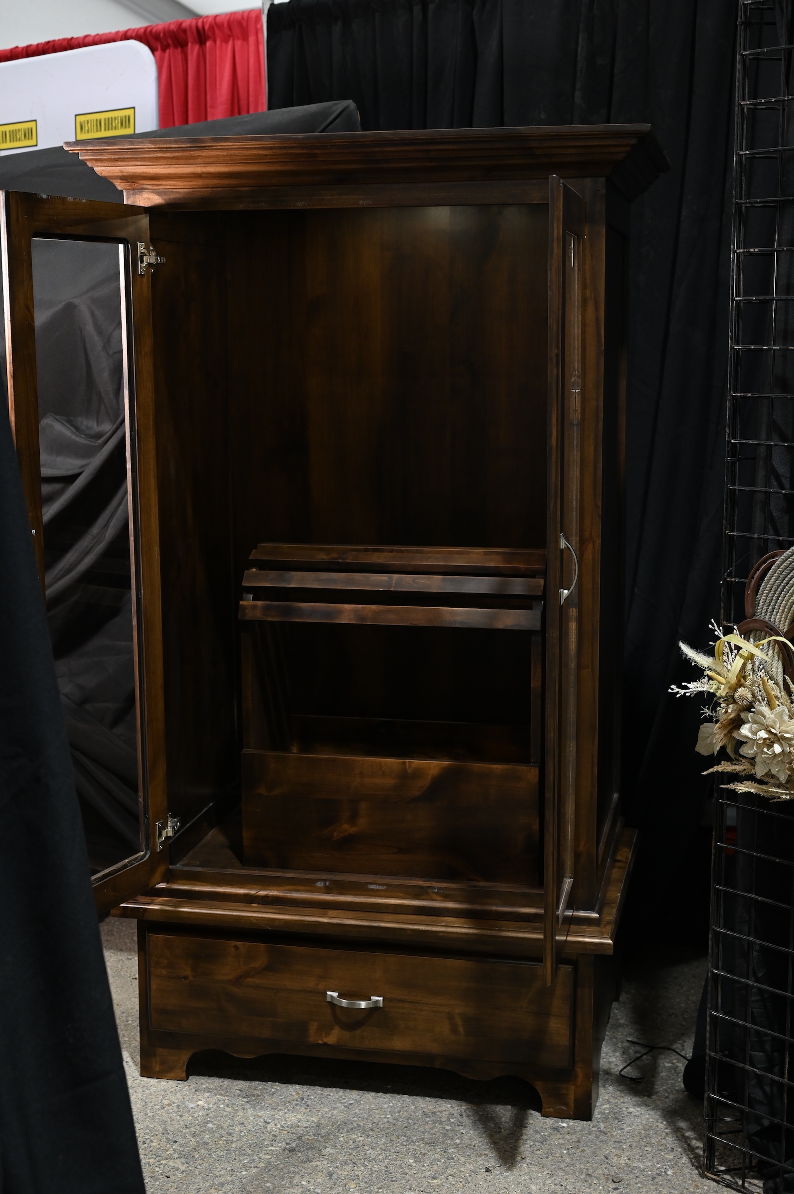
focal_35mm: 50
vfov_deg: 39.6
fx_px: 1656
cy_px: 597
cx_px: 397
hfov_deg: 27.0
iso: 1250
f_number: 5
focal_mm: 50
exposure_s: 1/60
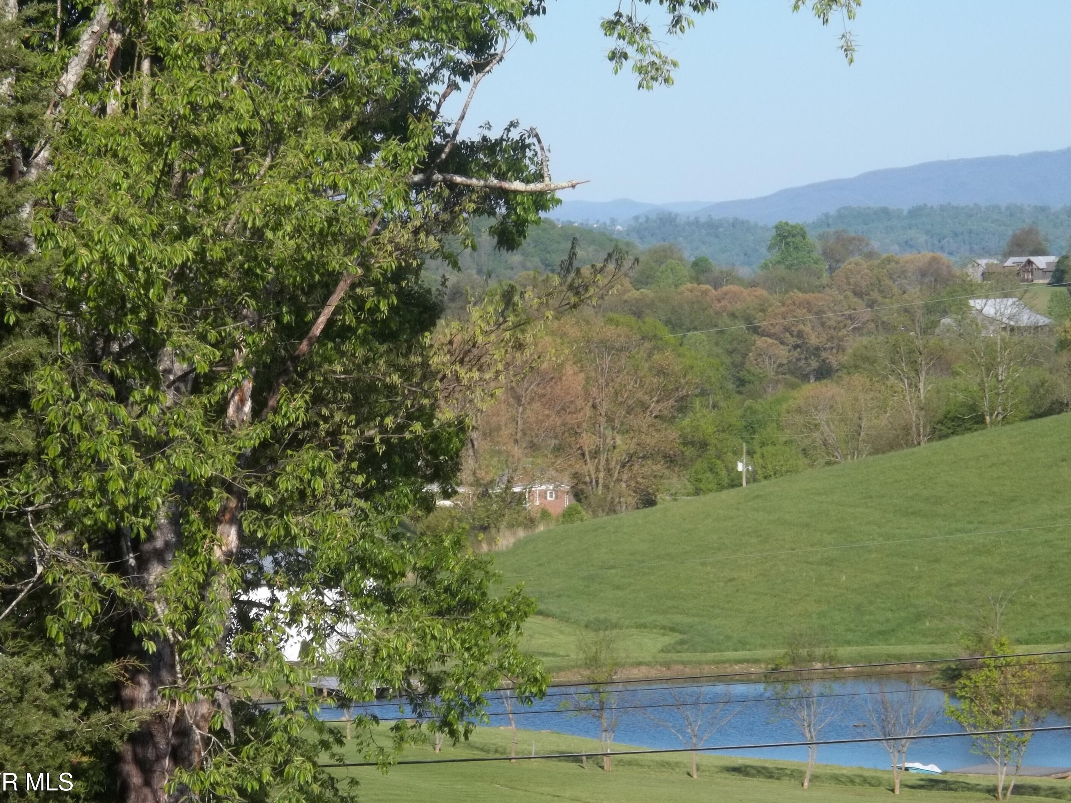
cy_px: 393
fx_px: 5445
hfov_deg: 11.2
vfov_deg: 8.4
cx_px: 539
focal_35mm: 176
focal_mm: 29.5
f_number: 5.9
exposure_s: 1/250
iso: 64
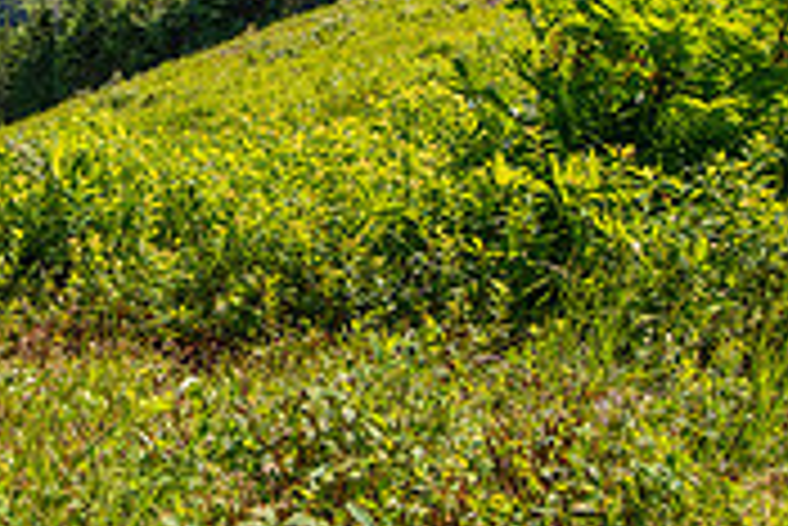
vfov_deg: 24.1
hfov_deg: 34.1
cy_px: -36
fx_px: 1161
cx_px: -5
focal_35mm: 53
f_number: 5
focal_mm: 16
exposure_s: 1/500
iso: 100
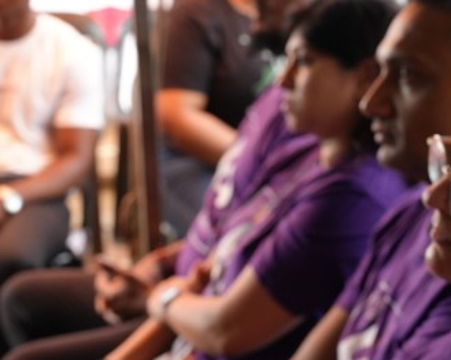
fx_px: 1535
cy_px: 318
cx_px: 219
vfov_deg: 13.3
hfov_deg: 16.7
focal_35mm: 115
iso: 1000
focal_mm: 35
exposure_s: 1/160
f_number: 4
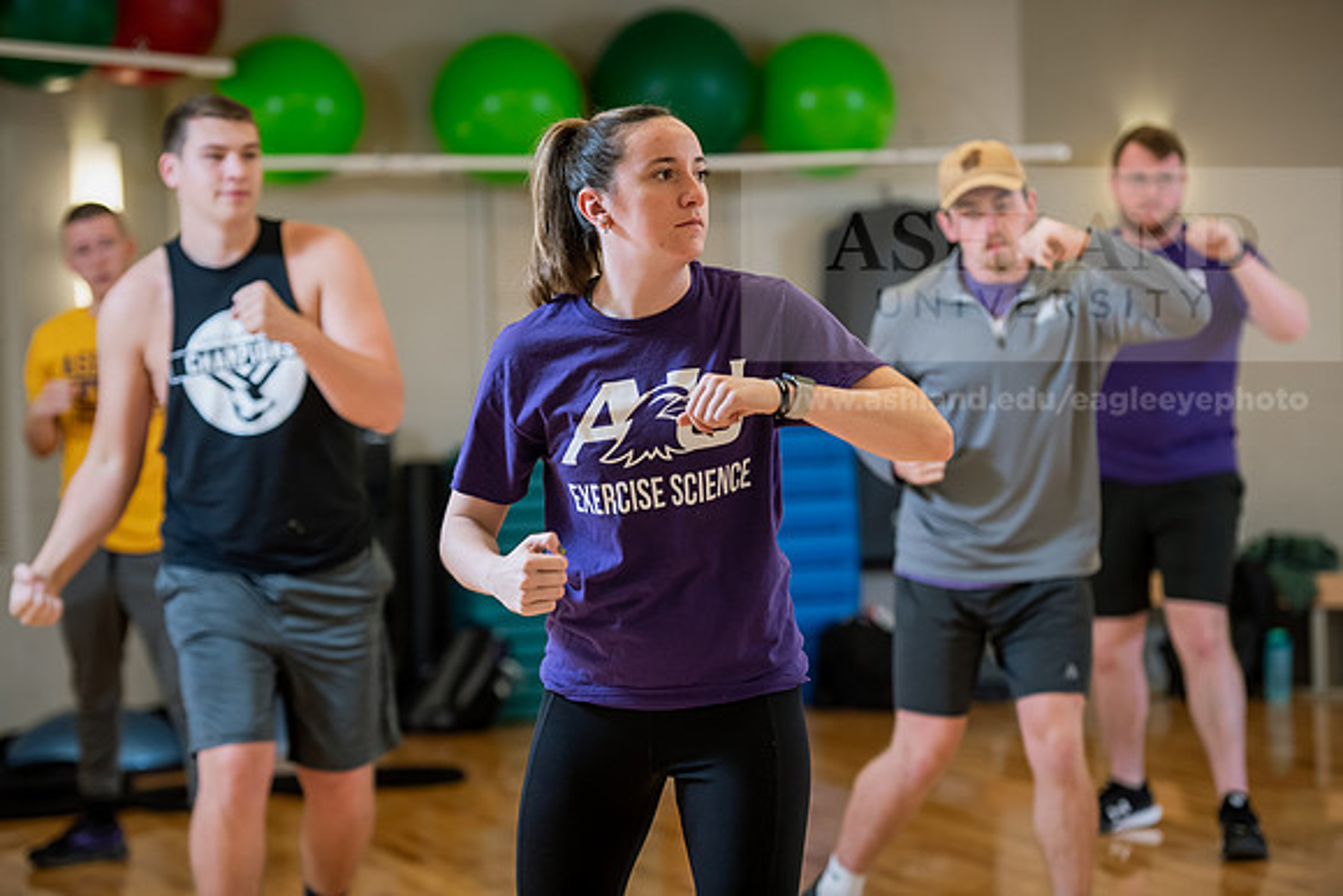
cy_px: 448
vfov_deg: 12.5
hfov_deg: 18.6
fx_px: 4104
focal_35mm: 110
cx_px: 672
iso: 800
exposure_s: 1/200
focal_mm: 110
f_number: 3.2
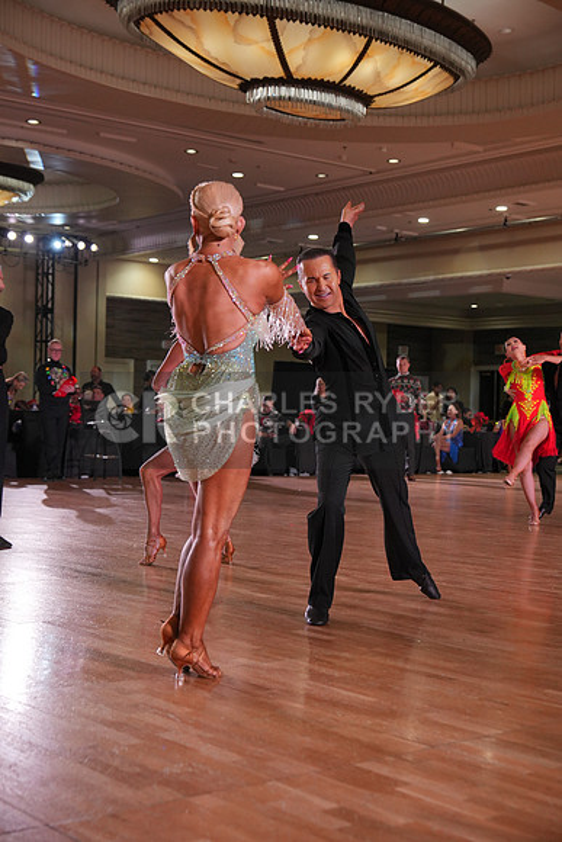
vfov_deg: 39.6
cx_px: 281
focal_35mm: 50
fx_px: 1170
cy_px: 421
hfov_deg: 27.0
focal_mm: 50
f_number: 4
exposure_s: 1/500
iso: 1600
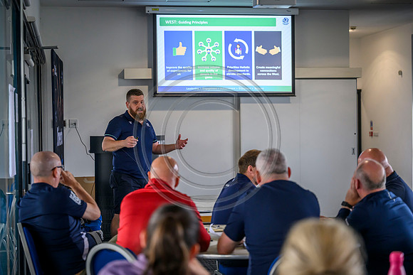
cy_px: 138
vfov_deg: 17.5
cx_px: 206
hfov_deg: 26.0
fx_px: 895
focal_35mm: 78
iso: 2000
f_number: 3.2
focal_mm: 78
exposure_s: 1/800
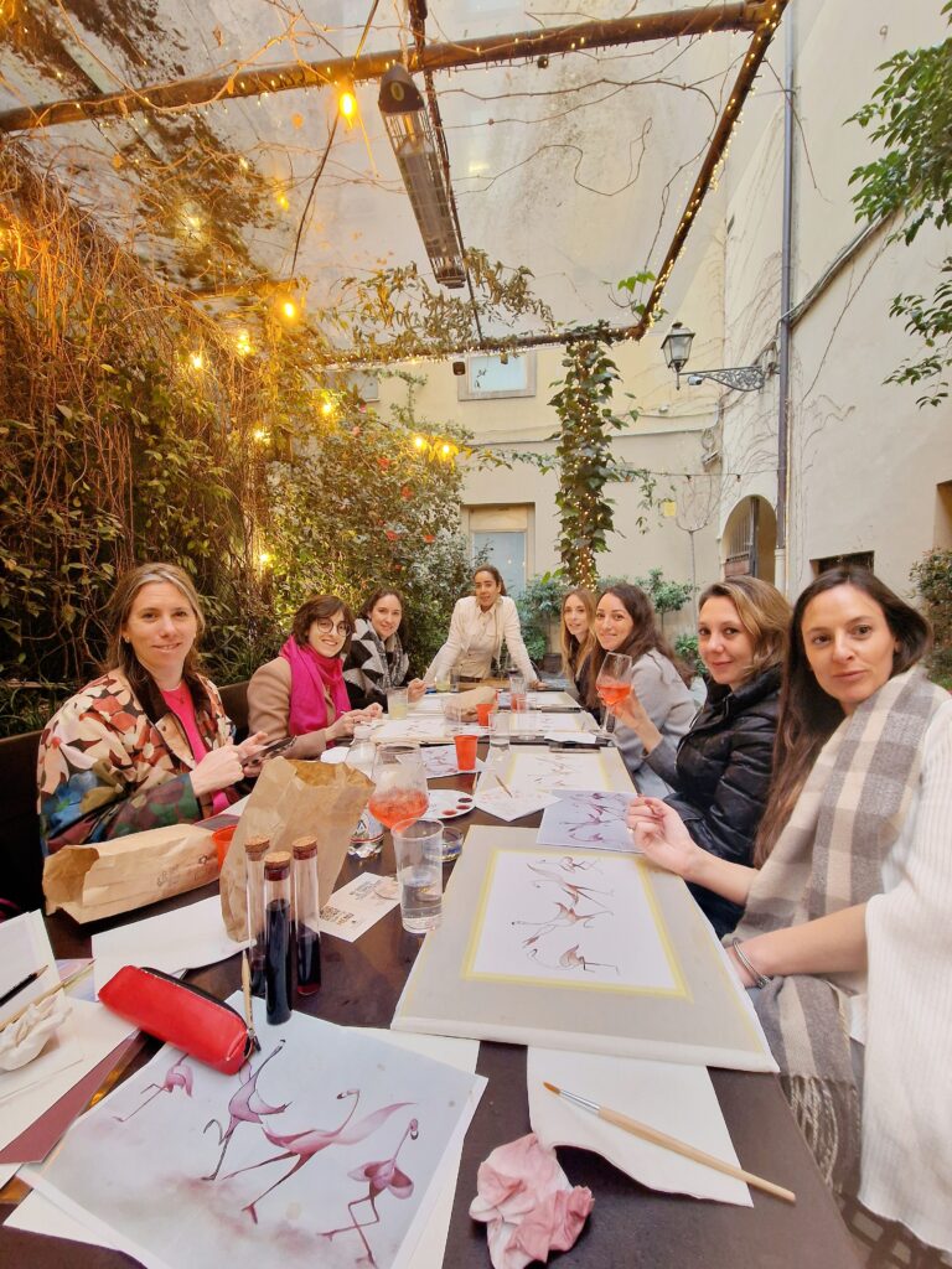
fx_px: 477
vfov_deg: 106.2
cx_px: 476
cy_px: 634
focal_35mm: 13
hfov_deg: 89.9
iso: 400
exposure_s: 1/50
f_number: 2.2
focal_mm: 2.2
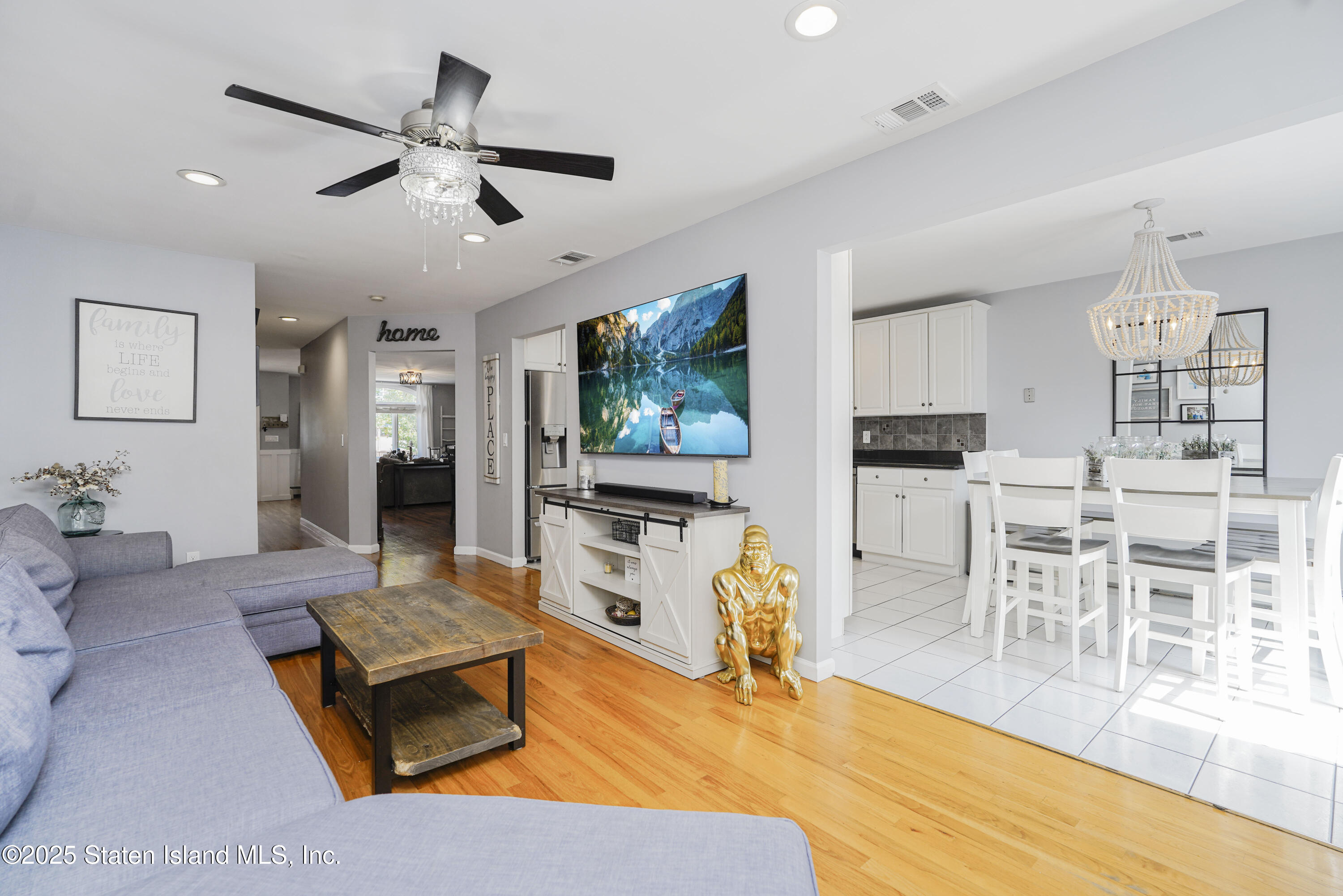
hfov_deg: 96.7
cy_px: 448
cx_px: 672
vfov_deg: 73.7
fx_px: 597
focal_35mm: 16
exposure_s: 1/40
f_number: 4.5
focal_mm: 16
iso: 100
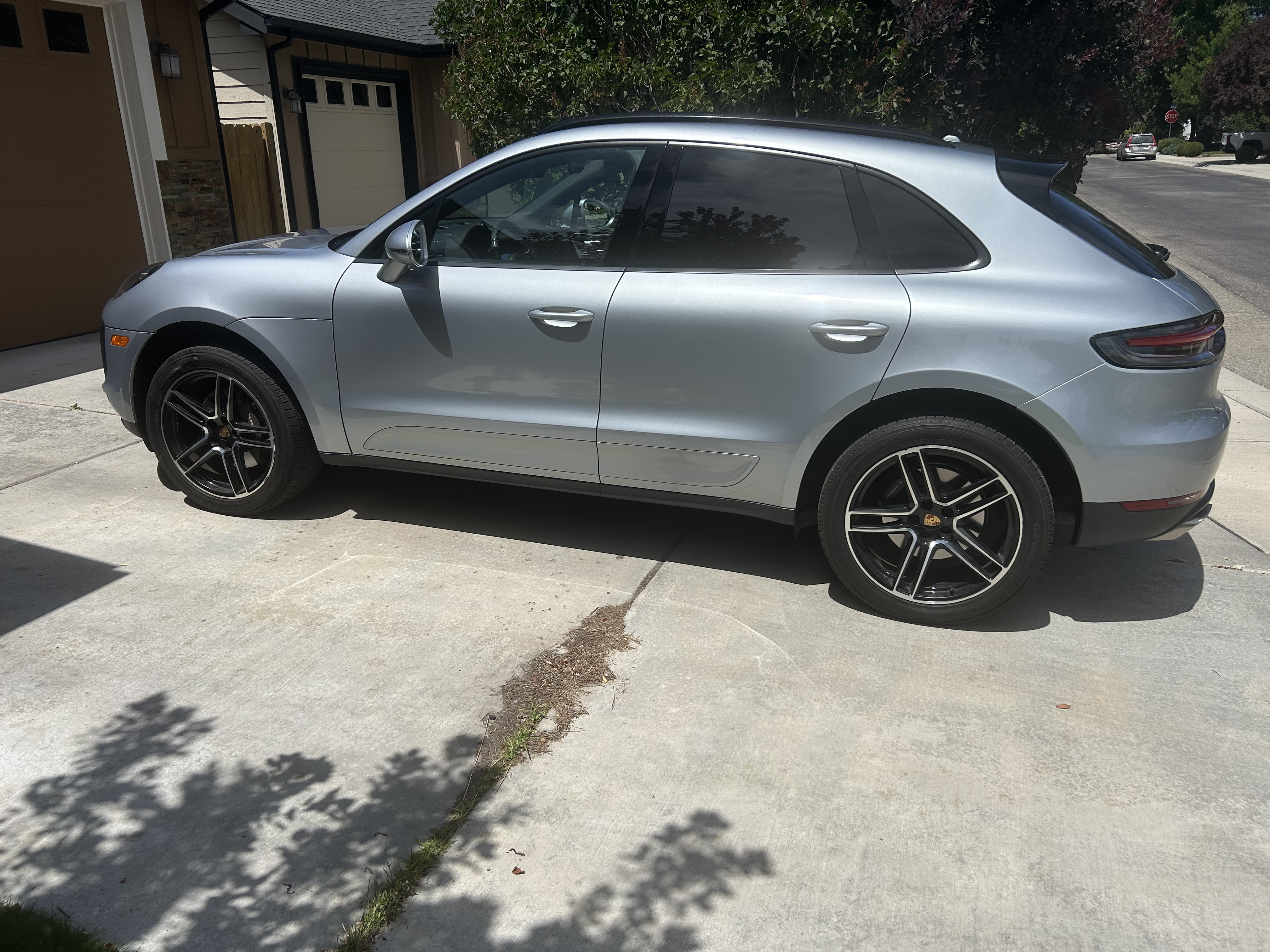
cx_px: 635
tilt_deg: -18.7
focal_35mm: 26
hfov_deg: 67.3
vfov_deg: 53.1
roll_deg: +2.2
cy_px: 476
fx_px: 954
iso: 50
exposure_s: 1/7463
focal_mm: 5.7
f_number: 1.5
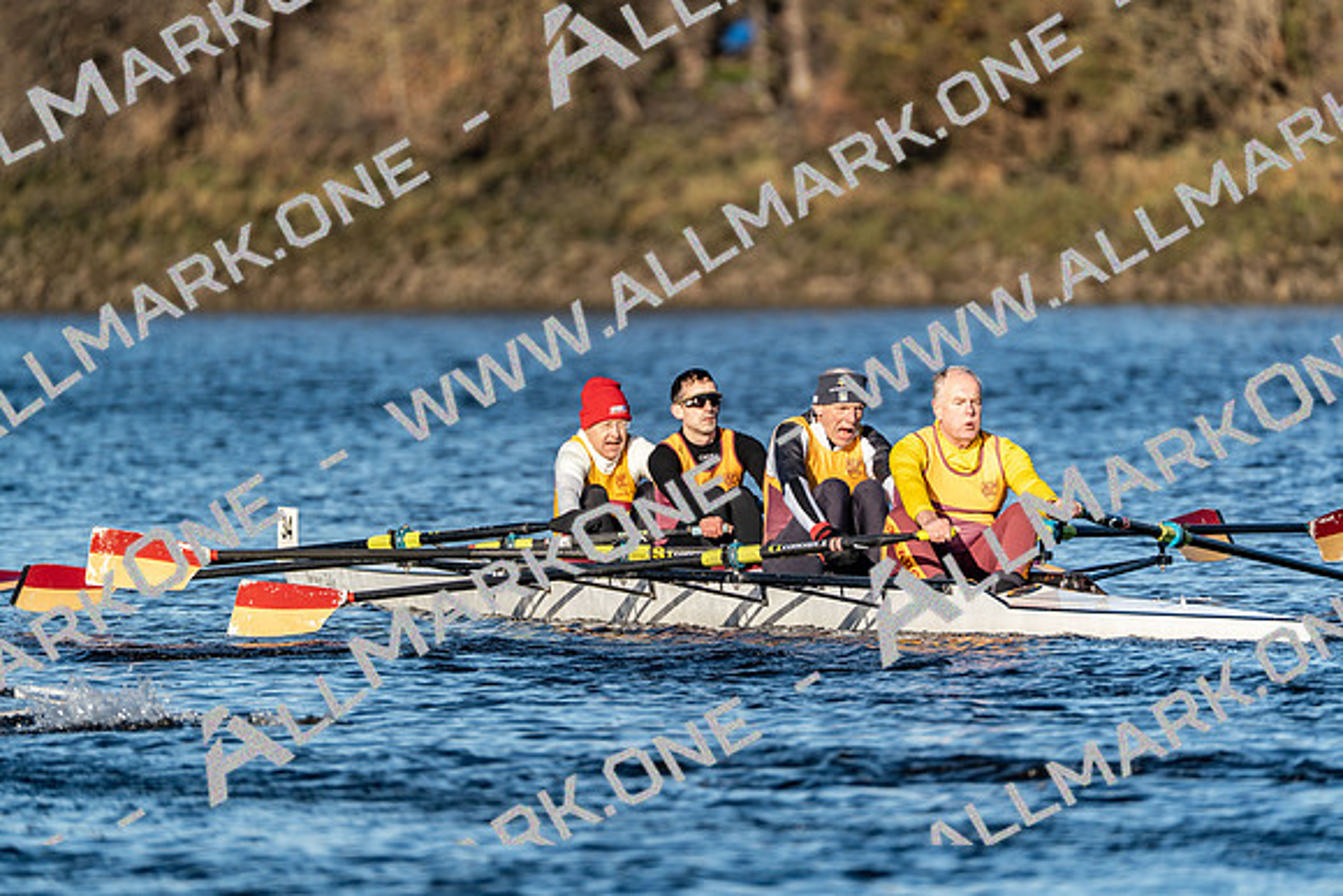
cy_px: 448
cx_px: 672
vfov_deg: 2.3
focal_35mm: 600
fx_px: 22388
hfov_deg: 3.4
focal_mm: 600
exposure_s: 1/2000
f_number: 6.3
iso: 400
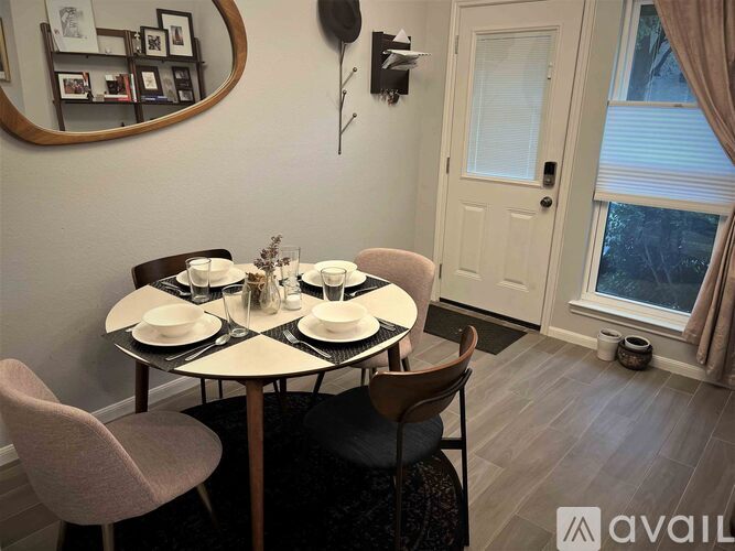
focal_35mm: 26
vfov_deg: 53.0
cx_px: 368
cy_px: 276
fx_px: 552
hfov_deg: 67.3
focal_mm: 5.1
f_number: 1.6
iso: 100
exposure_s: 1/60
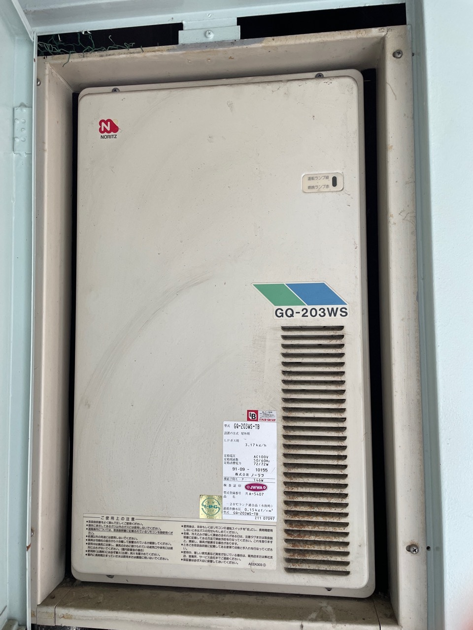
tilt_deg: +3.2
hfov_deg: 53.1
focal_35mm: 26
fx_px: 474
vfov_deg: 67.3
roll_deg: +1.4
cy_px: 315
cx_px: 236
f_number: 1.6
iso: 125
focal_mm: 4.2
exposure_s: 1/121
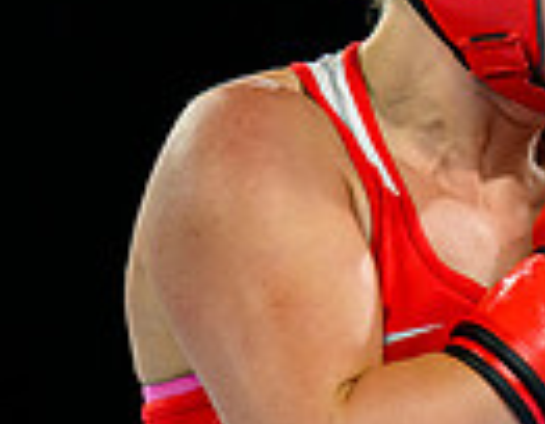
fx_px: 8045
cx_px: 1421
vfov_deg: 3.0
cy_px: 288
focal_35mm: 504
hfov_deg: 3.8
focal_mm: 95
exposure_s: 1/2000
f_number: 3.2
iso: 2000
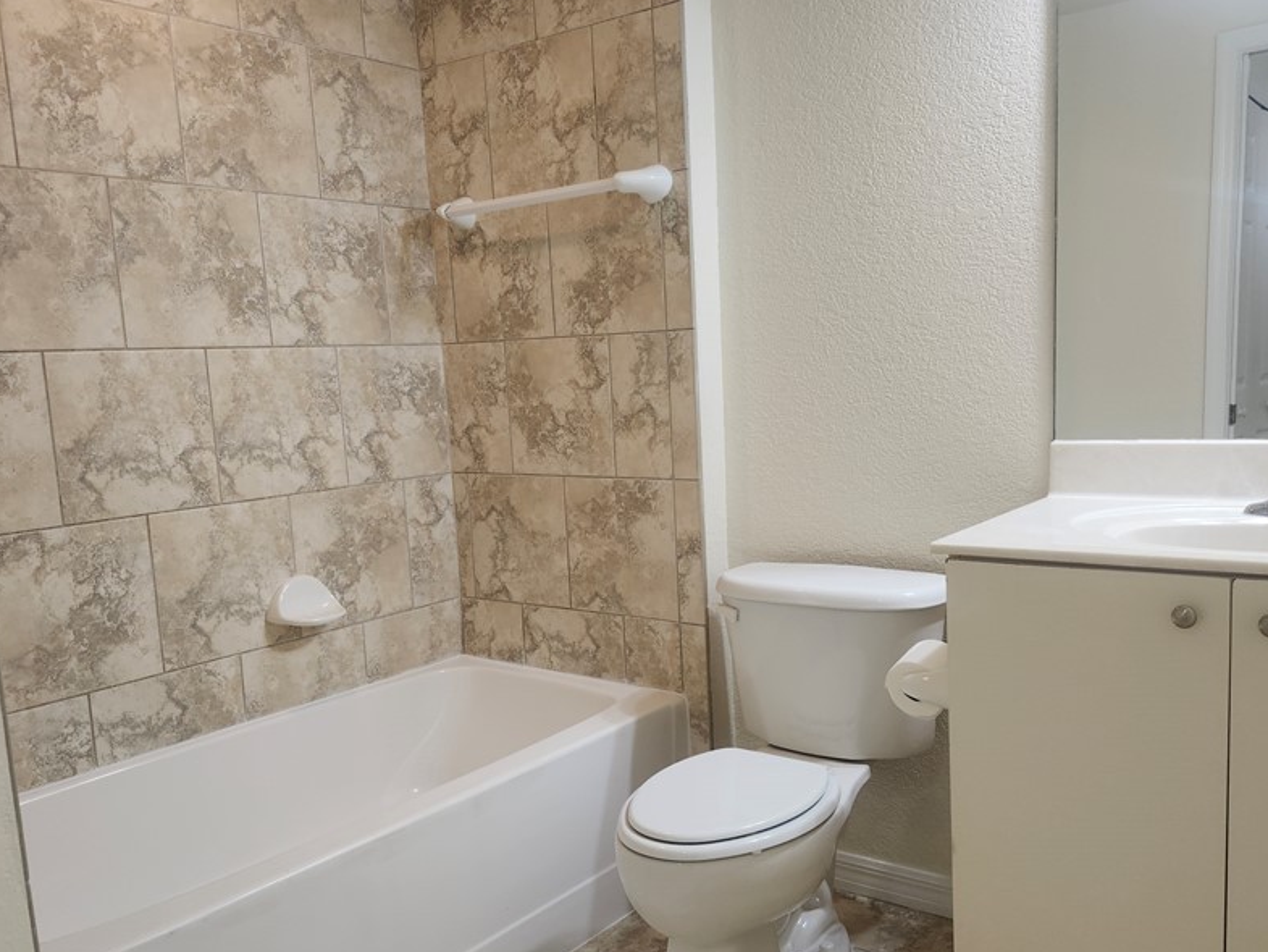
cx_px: 690
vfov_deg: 46.8
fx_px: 1099
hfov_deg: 59.9
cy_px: 517
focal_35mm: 30
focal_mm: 5.54
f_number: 1.8
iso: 200
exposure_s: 1/120
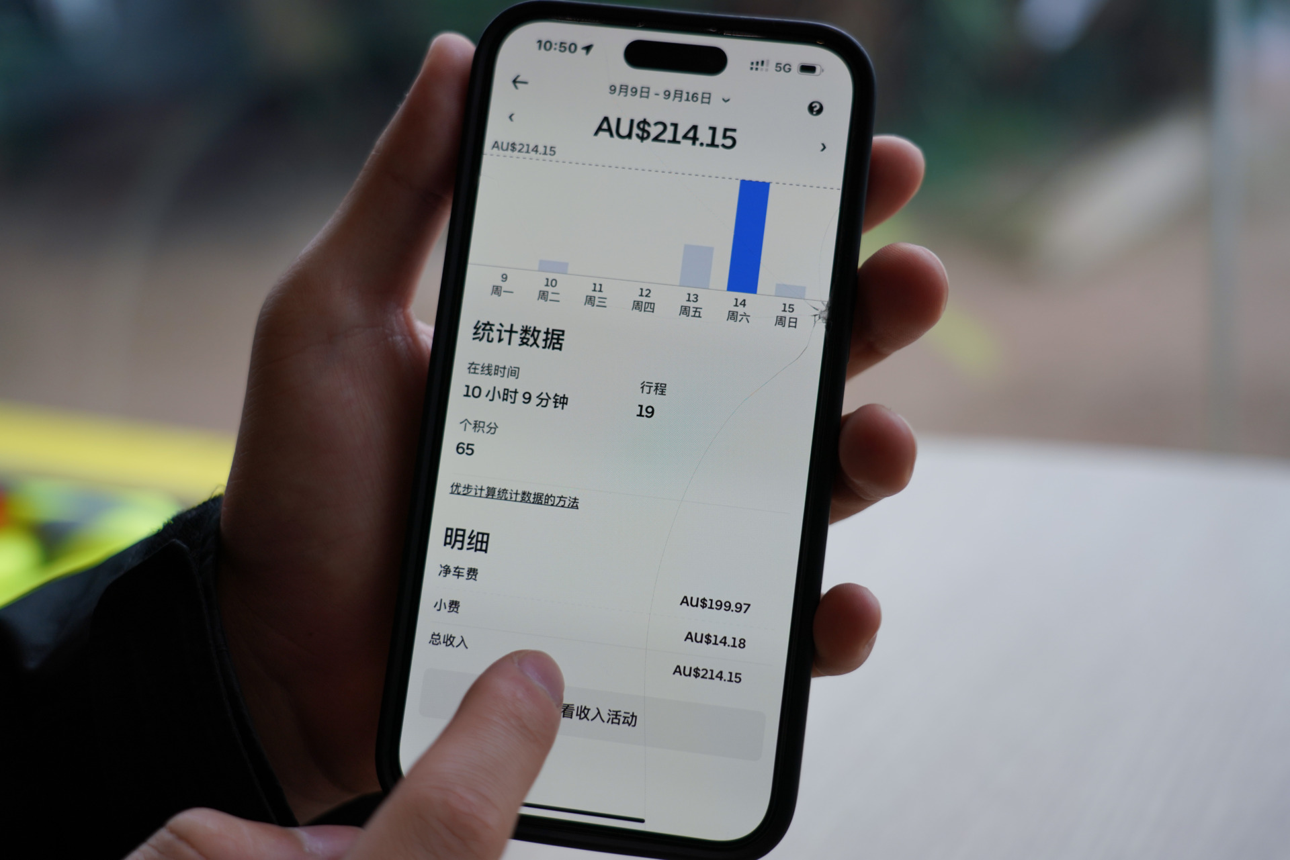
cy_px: 430
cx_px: 645
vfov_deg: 28.1
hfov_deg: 41.1
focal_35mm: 48
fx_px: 1720
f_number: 4
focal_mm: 48
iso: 400
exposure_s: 1/320
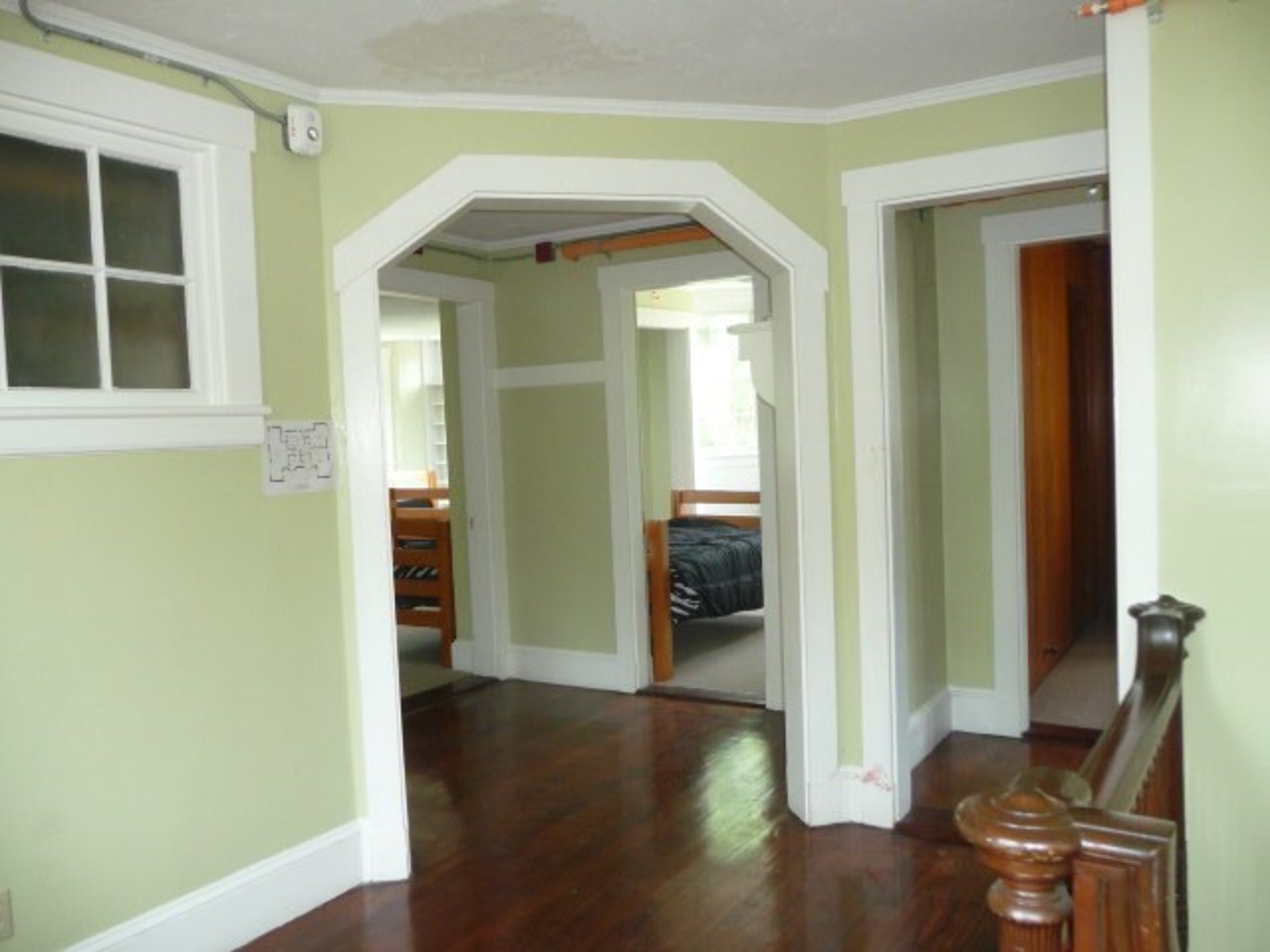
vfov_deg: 49.7
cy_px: 476
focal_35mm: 28
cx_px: 635
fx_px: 1027
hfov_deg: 63.4
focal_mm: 4.7
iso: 250
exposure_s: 1/30
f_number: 3.3
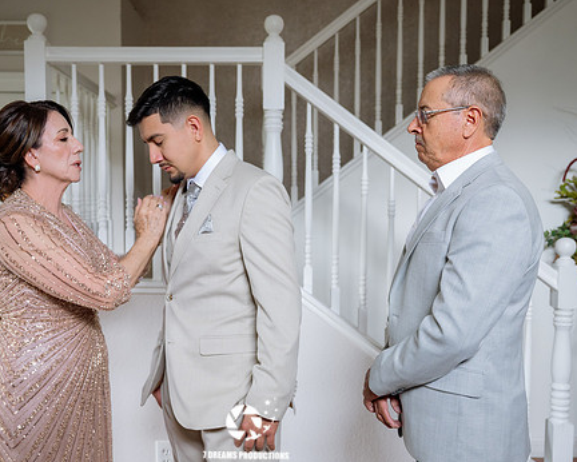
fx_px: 666
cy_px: 243
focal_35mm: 39
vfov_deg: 38.2
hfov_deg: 46.7
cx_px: 246
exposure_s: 1/100
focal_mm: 31
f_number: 3.2
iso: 800
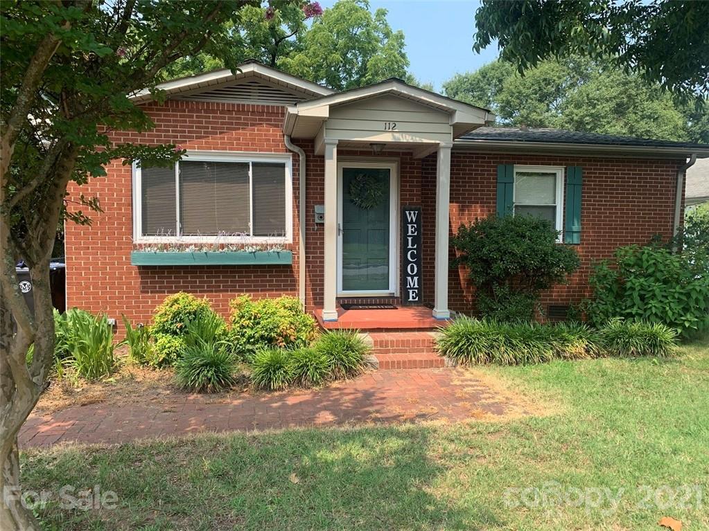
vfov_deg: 53.1
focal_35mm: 26
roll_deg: -0.9
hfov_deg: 67.3
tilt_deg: -2.4
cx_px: 354
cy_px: 266
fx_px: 532
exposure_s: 1/777
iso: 25
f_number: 1.8
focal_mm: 4.25
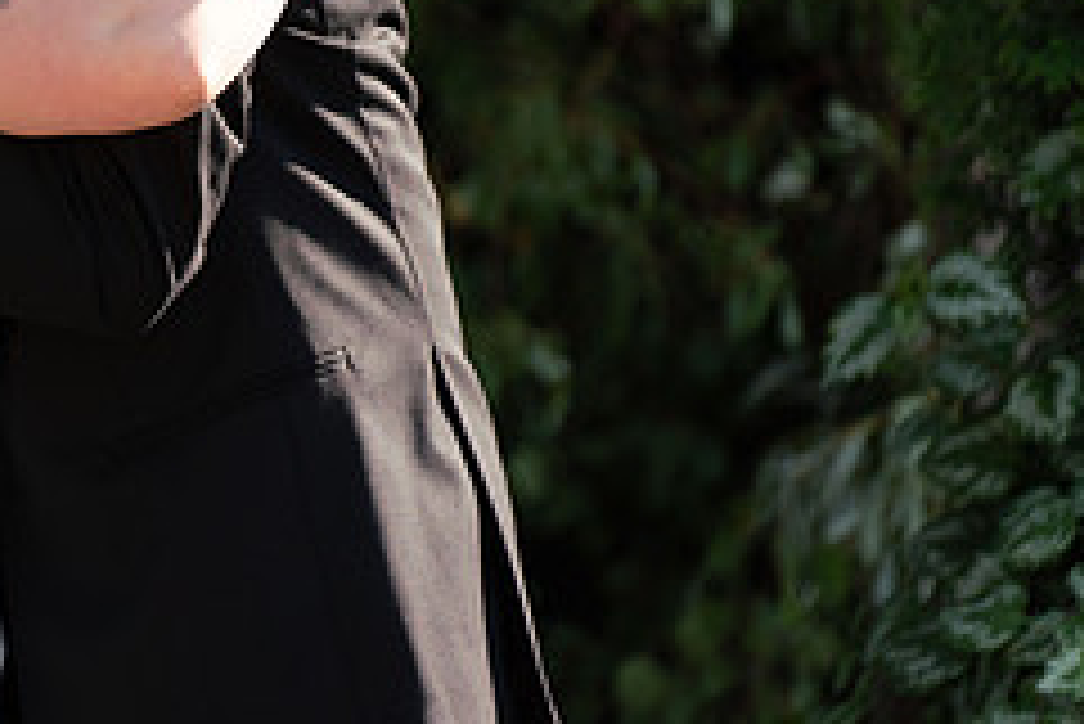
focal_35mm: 286
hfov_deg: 7.1
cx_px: -180
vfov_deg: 4.8
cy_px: -61
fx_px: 8617
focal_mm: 119
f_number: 2.8
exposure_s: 1/2000
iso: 400
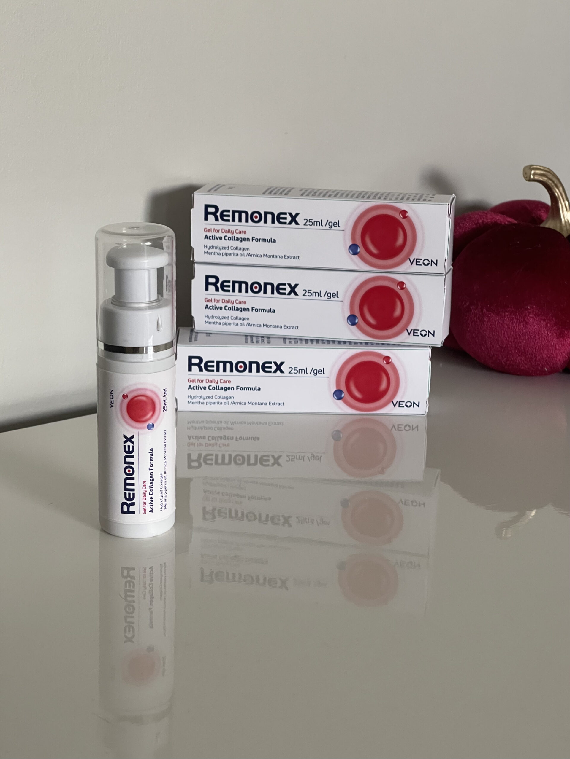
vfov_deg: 30.3
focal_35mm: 64
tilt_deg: -15.9
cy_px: 380
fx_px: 1405
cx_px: 285
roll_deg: -1.5
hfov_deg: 22.9
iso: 200
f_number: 2.2
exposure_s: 1/63
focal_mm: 7.5
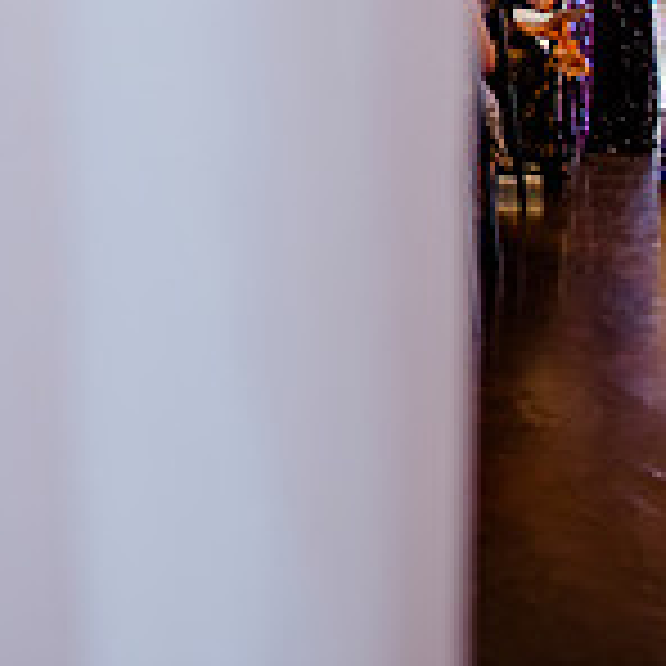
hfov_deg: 21.2
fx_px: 1741
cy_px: -184
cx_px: 76
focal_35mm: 80
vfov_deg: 20.0
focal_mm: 24
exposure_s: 1/125
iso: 2000
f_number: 2.8
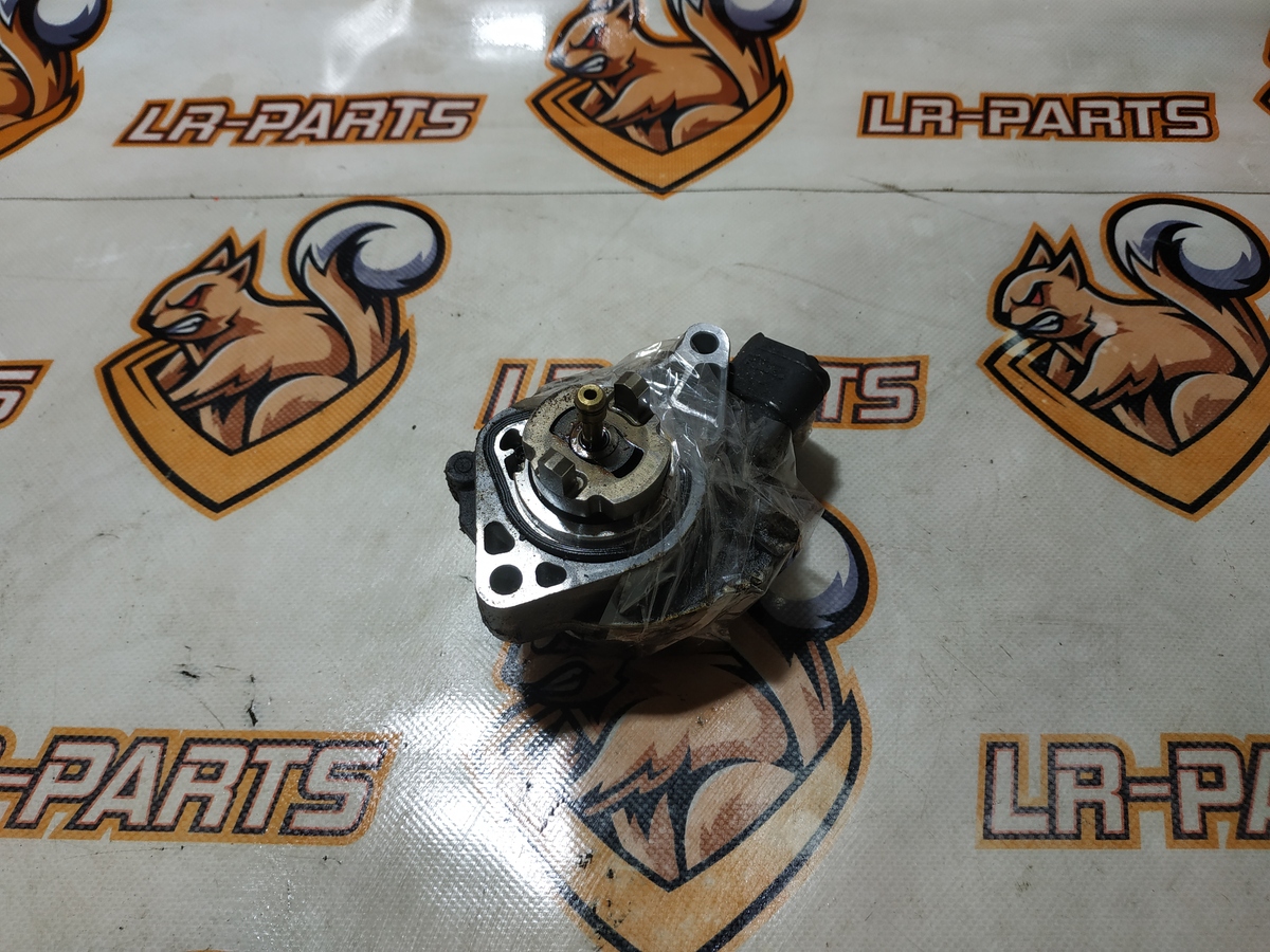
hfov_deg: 71.6
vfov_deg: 56.8
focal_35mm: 24
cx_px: 635
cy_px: 476
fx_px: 881
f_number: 1.9
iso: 100
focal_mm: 3.94
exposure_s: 1/100
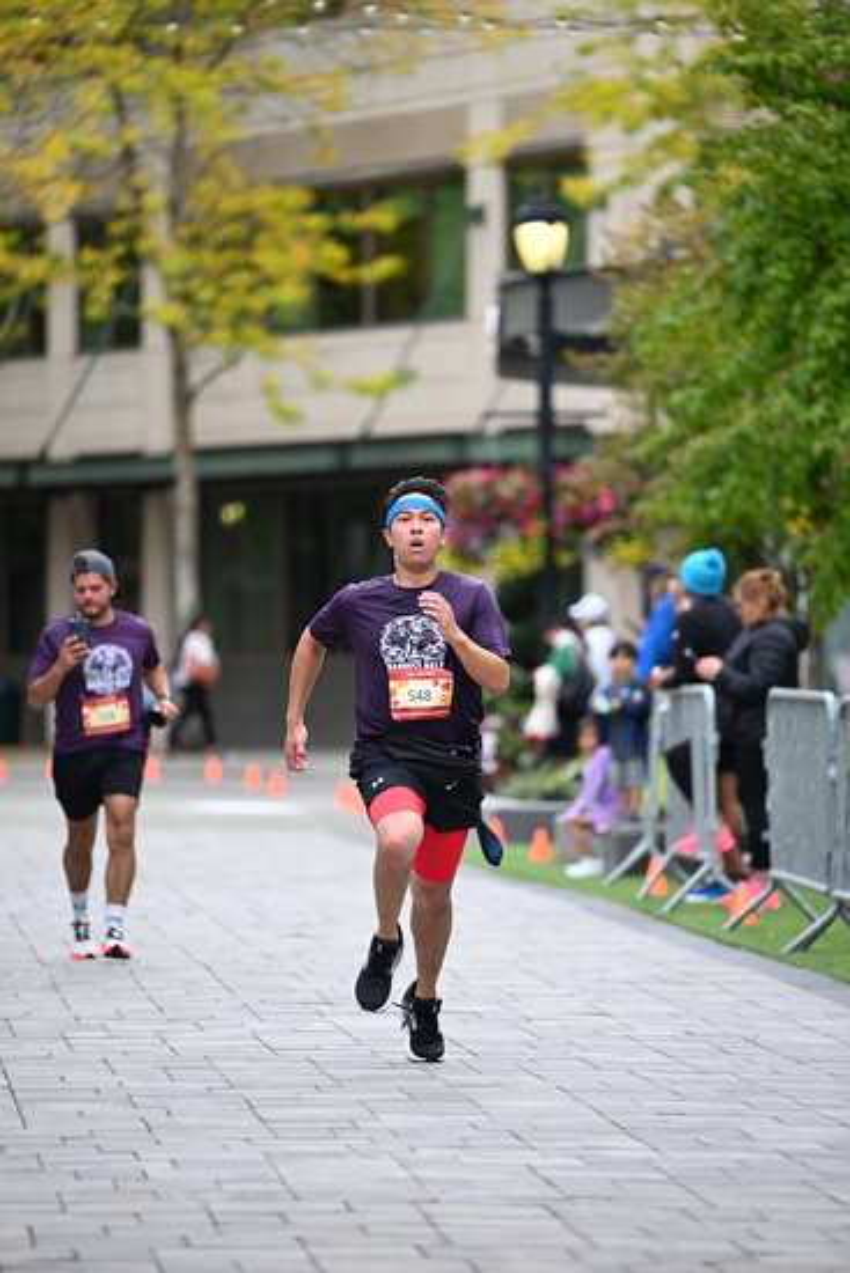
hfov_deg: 6.9
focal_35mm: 200
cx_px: 425
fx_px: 7078
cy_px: 636
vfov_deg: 10.3
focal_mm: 200
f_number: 2.8
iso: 640
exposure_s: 1/2000
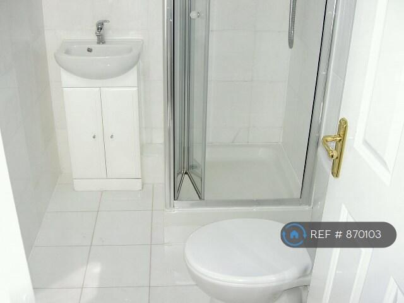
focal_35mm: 39
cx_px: 202
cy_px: 152
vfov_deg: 36.8
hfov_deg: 47.9
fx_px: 455
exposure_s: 1/244
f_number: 2.8
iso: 100
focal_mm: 8
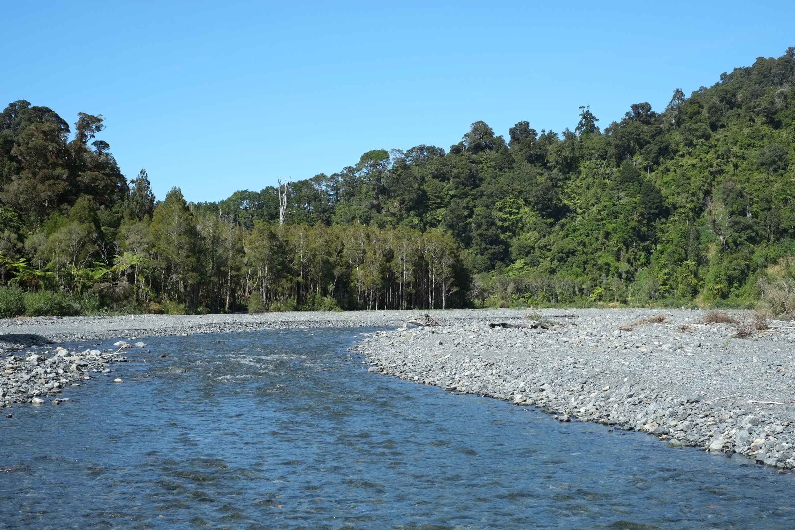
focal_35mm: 53
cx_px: 398
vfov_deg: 25.5
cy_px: 265
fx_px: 1170
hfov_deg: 37.5
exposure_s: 1/420
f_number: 6.4
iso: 200
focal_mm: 35
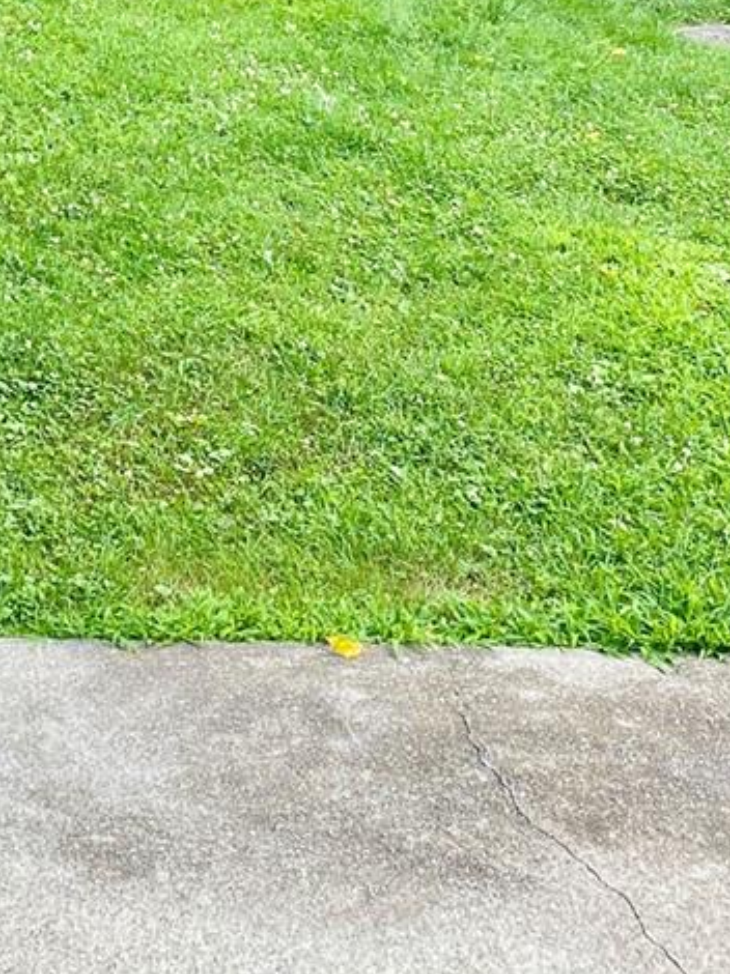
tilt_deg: -1.0
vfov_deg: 20.2
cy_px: -427
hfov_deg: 16.8
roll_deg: +0.1
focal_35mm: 85
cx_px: -73
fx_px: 2392
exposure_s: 1/154
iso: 32
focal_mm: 4.25
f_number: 1.8
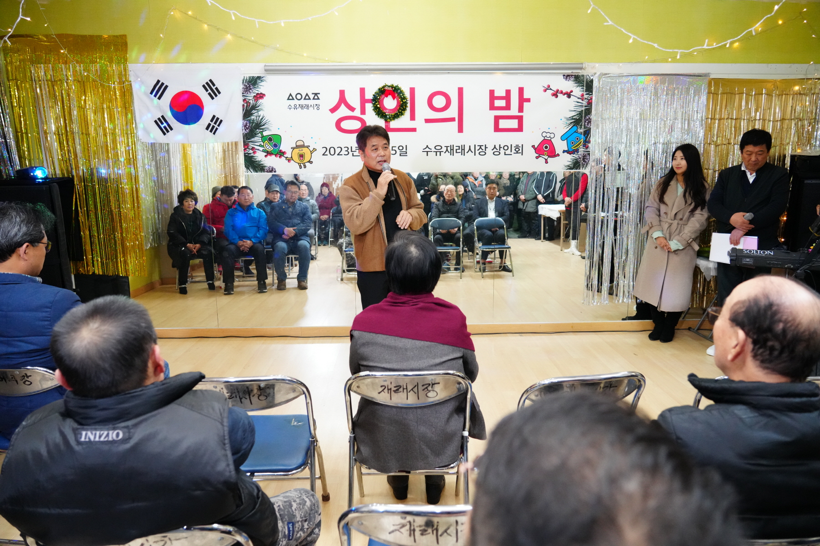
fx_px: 547
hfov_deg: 73.7
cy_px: 273
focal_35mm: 24
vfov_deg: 53.1
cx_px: 410
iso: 6400
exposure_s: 1/200
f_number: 4
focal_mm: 24
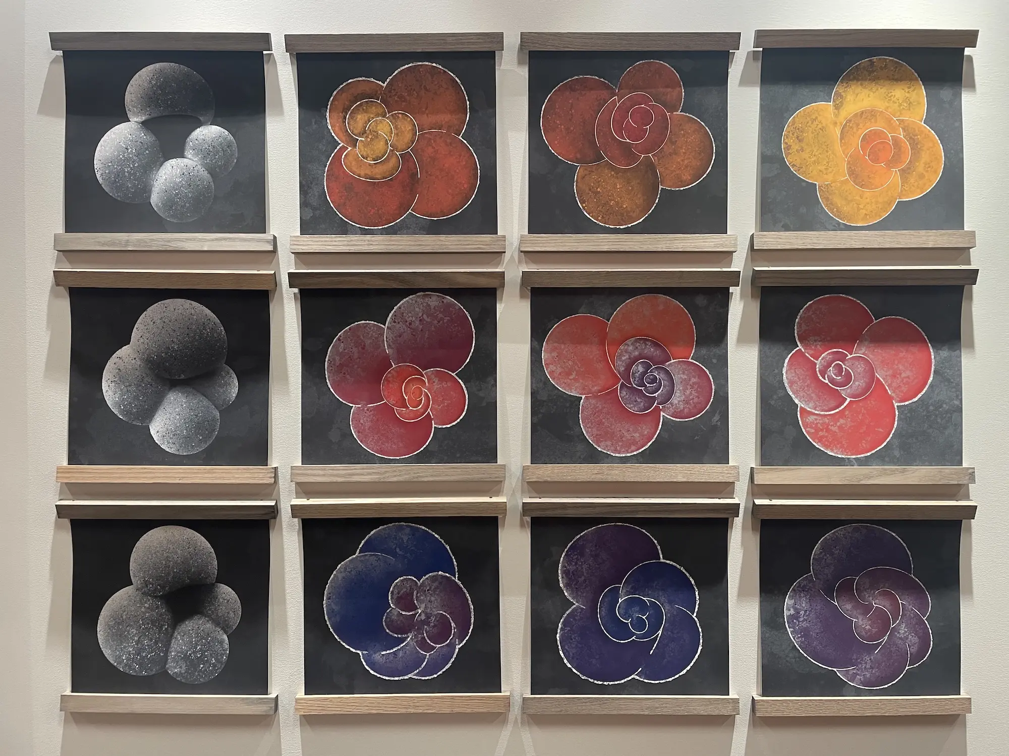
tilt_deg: -0.9
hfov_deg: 67.3
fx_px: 758
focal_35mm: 26
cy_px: 378
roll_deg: +0.4
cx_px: 504
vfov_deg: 53.1
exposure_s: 1/60
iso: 100
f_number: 1.6
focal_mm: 4.2
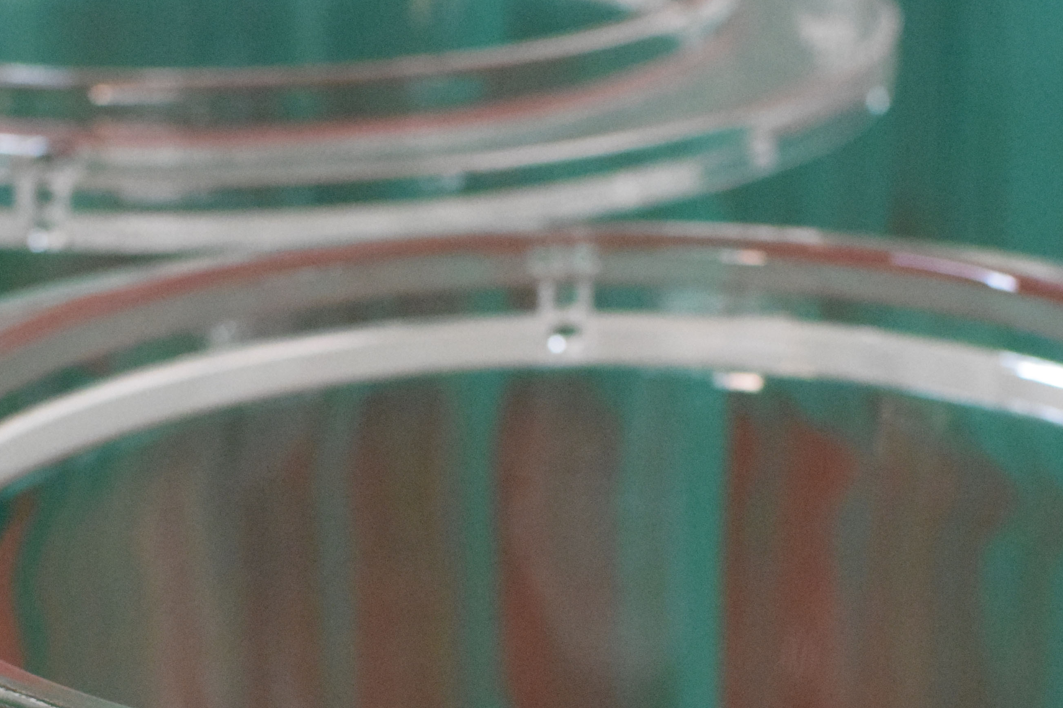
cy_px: 711
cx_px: 598
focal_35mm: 121
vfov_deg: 11.2
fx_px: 3577
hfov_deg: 16.9
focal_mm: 35
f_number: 5
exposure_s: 1/100
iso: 5000
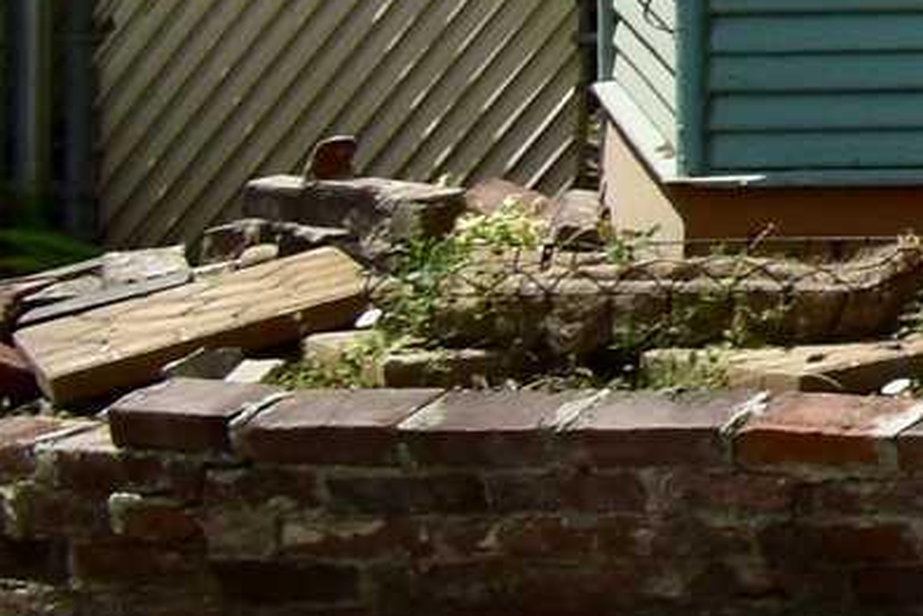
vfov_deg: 10.6
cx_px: 3296
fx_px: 3001
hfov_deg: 9.3
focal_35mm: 117
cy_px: -663
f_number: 11
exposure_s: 1/500
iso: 280
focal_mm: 10
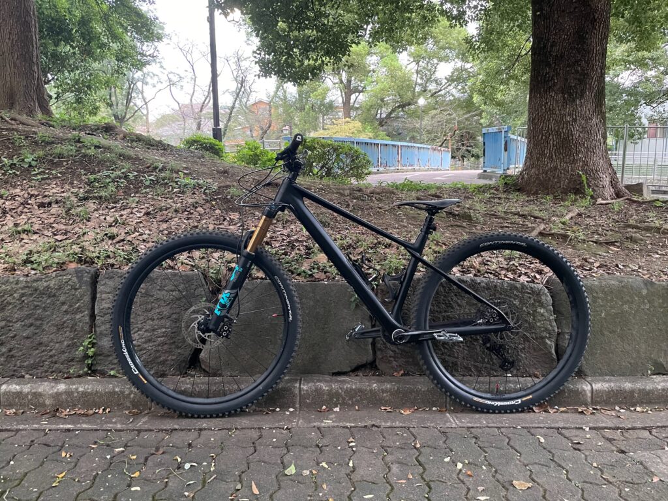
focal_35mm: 26
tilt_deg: -8.2
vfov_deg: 53.1
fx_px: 502
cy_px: 250
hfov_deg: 67.3
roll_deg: +0.5
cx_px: 334
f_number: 1.6
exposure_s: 1/33
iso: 400
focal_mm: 4.2
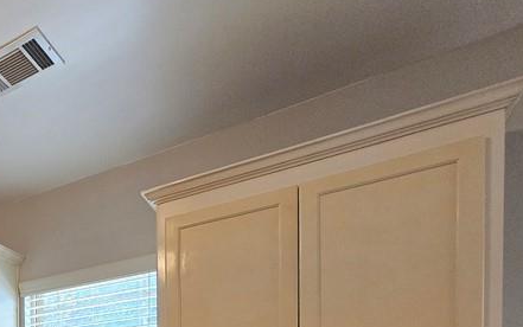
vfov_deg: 30.1
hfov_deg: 47.8
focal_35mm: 32
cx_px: -15
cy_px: 440
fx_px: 456
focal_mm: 1.7
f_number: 2.2
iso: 200
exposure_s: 1/60
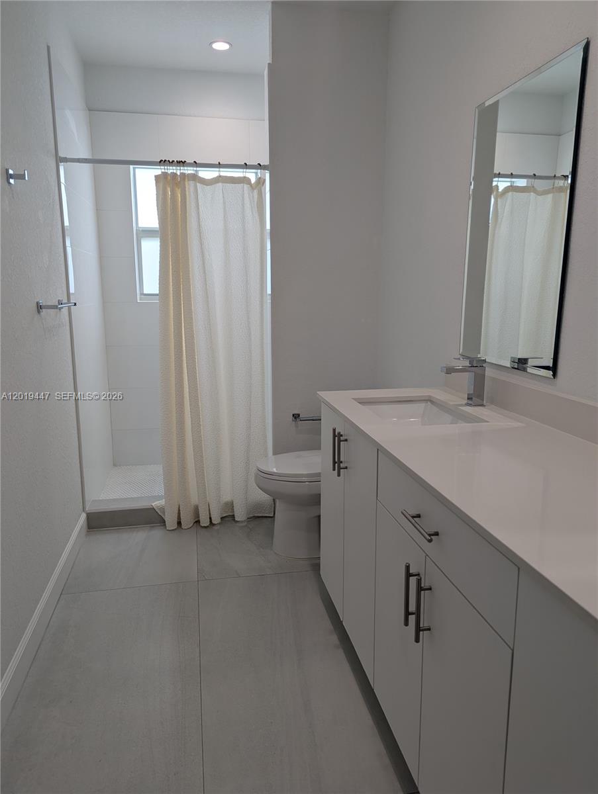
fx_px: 552
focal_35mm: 24
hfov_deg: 56.9
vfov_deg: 71.5
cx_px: 299
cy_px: 397
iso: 49
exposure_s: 1/135
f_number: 1.85
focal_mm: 6.81
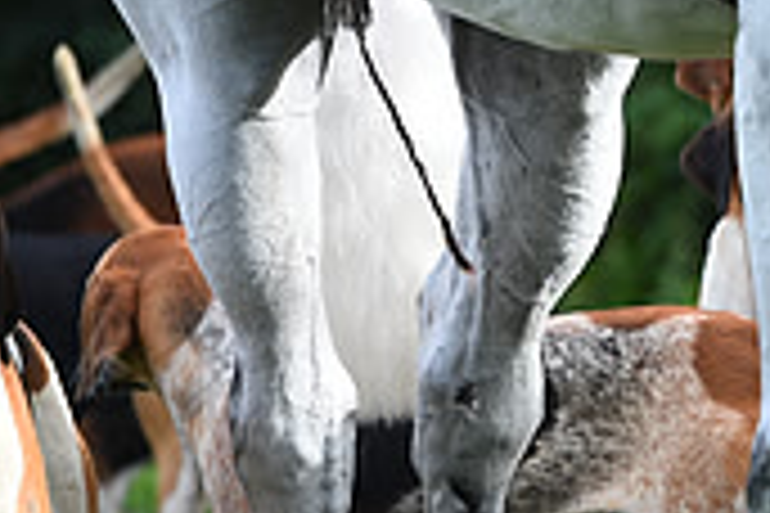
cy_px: 135
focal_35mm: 577
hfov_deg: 3.6
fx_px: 12340
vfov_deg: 2.4
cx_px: 1301
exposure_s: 1/800
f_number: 4
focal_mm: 170
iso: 360
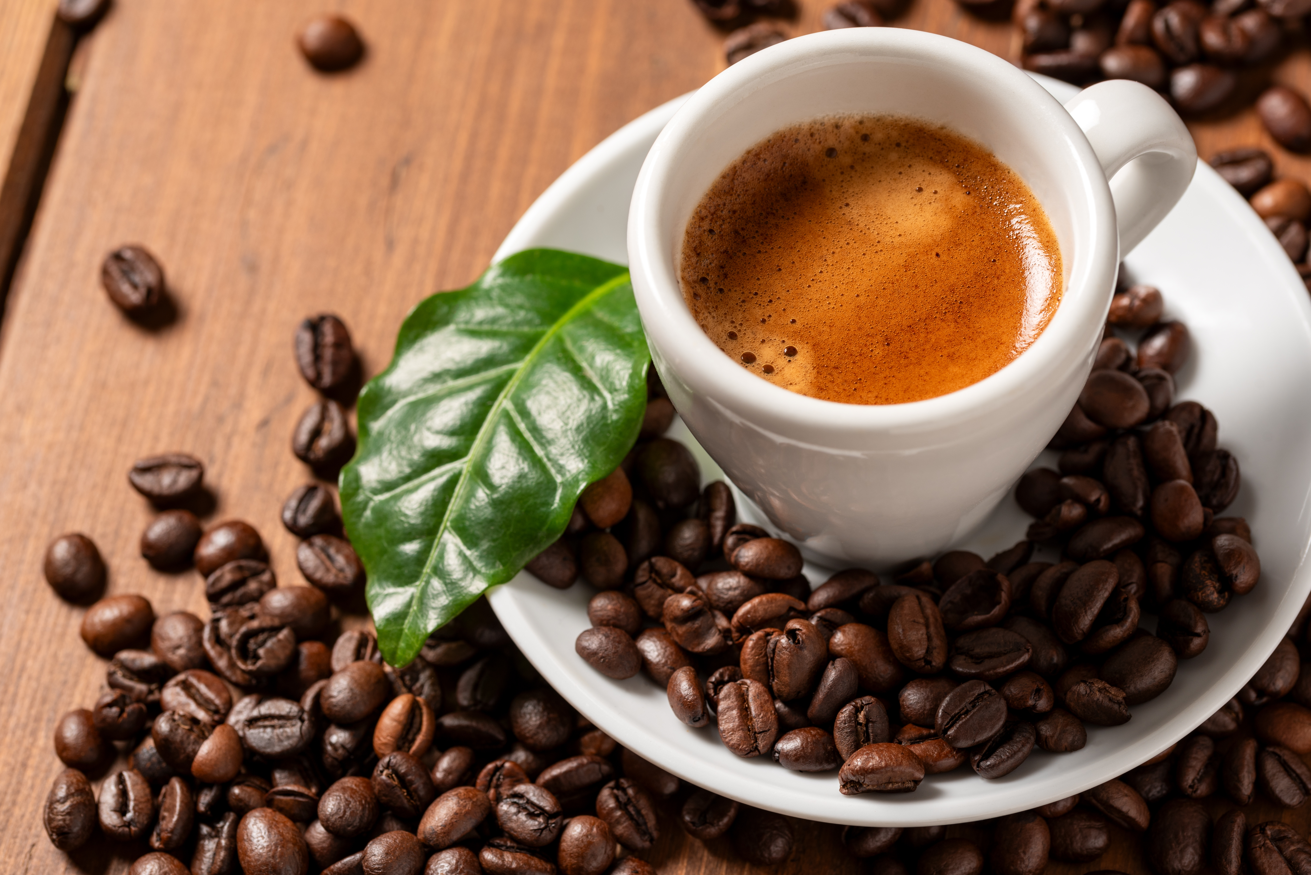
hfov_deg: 19.4
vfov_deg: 13.1
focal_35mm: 105
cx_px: 656
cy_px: 438
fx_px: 3825
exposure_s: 1/125
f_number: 11
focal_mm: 105
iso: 100
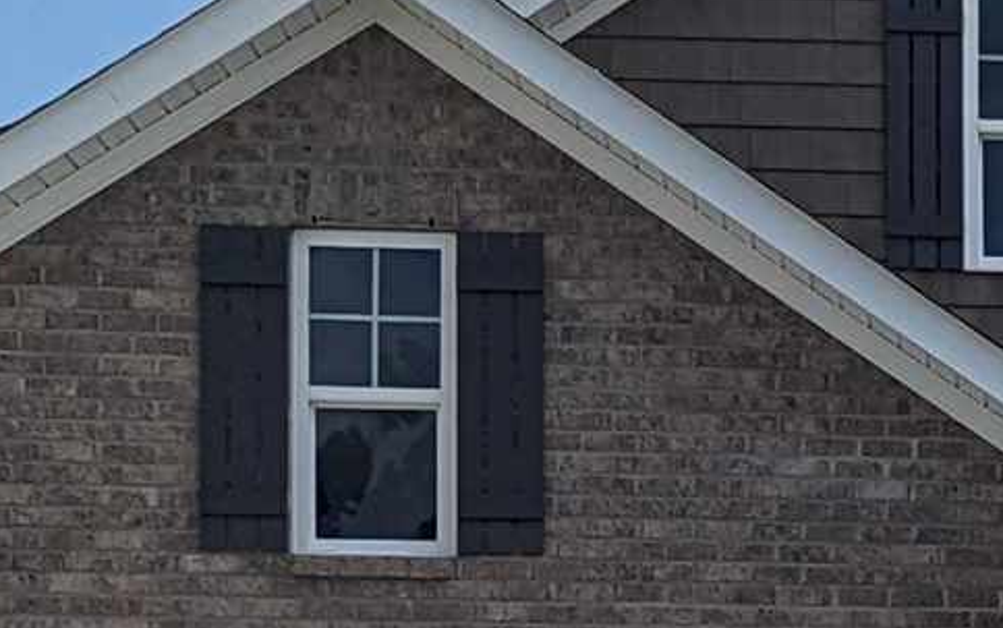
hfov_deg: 12.5
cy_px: 1045
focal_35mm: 161
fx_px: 4403
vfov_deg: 7.9
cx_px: 1393
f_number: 1.85
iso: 40
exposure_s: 1/2762
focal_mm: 6.81
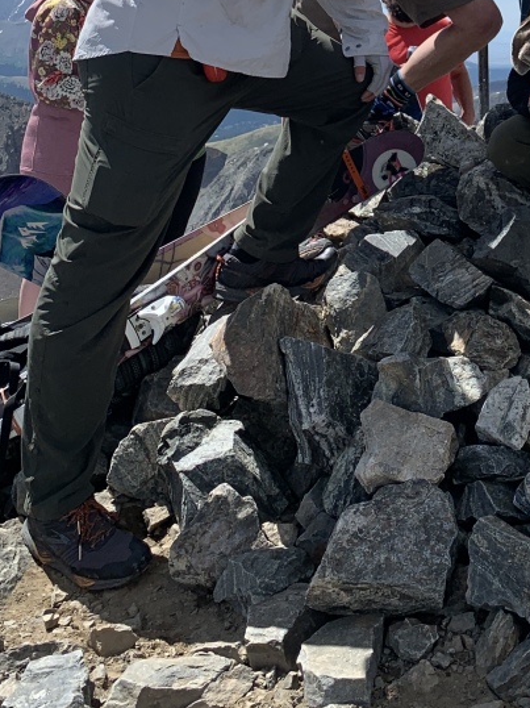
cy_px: -74
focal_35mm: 66
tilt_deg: +6.2
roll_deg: -2.6
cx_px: 502
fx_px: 1348
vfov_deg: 27.0
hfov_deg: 21.6
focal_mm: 4.25
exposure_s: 1/2421
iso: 25
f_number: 1.8
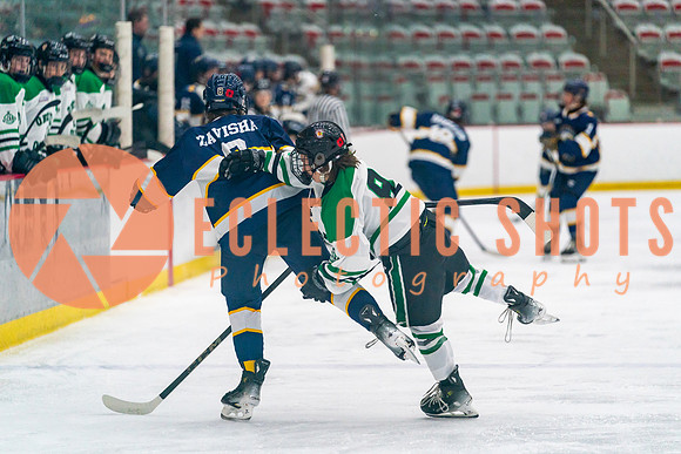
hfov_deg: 11.0
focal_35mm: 187
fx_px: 3538
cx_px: 340
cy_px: 227
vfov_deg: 7.3
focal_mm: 187
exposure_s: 1/1250
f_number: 2.8
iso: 3200
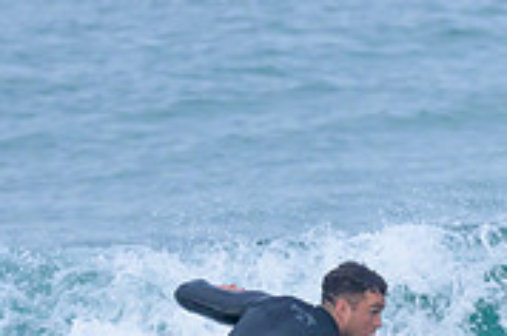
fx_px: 36747
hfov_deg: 0.8
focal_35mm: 2614
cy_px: 414
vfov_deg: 0.5
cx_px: 459
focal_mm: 800
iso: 2800
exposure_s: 1/1250
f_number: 6.3
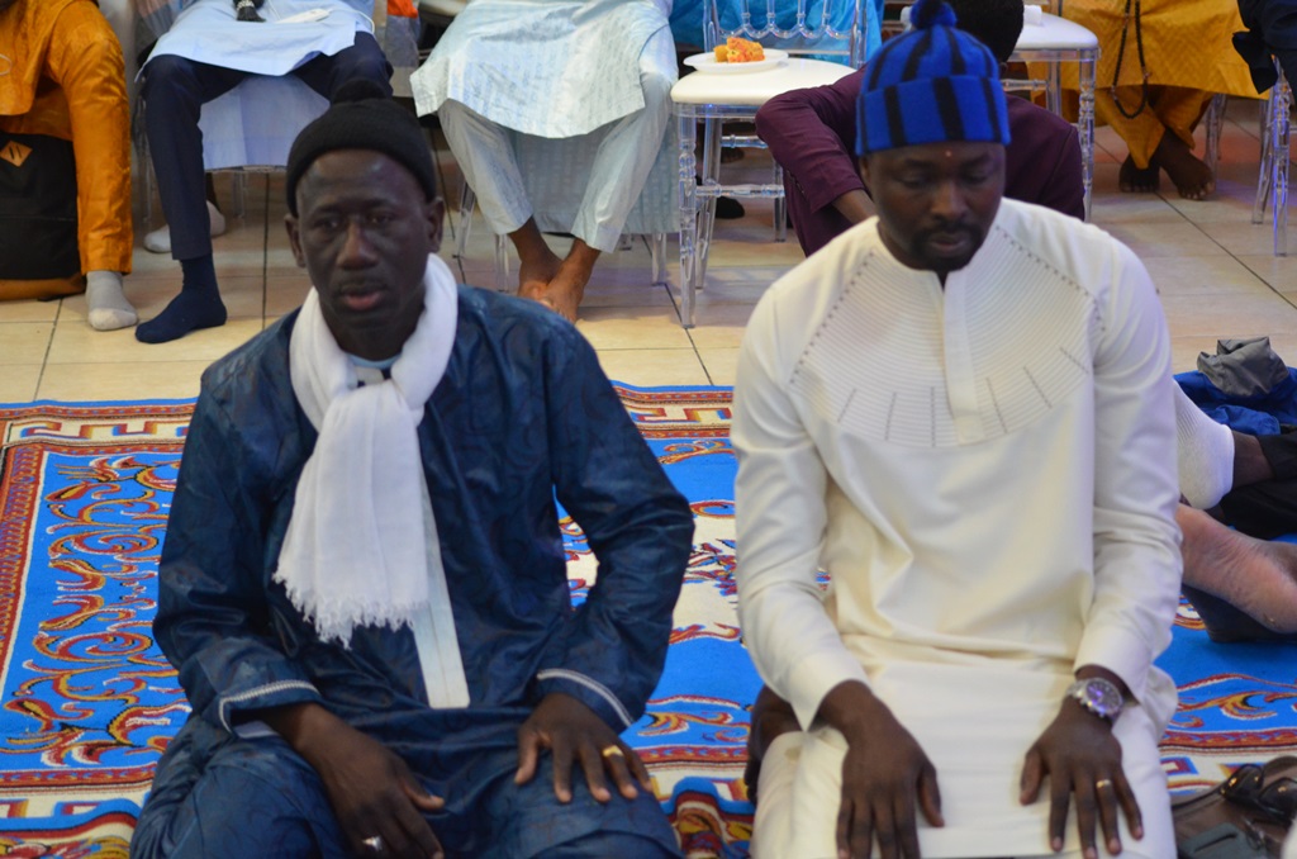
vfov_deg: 13.0
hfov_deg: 19.5
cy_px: 430
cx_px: 648
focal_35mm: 105
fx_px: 3775
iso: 1600
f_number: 4
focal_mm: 70
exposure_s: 1/125
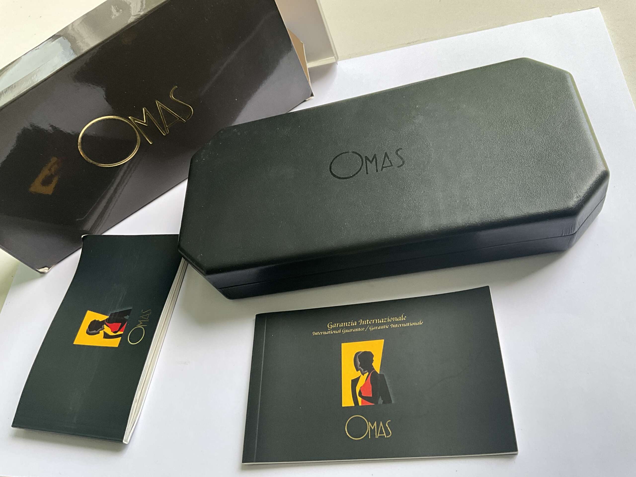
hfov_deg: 61.7
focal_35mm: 29
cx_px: 318
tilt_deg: -54.1
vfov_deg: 48.2
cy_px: 238
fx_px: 533
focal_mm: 3
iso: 50
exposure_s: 1/122
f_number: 1.8
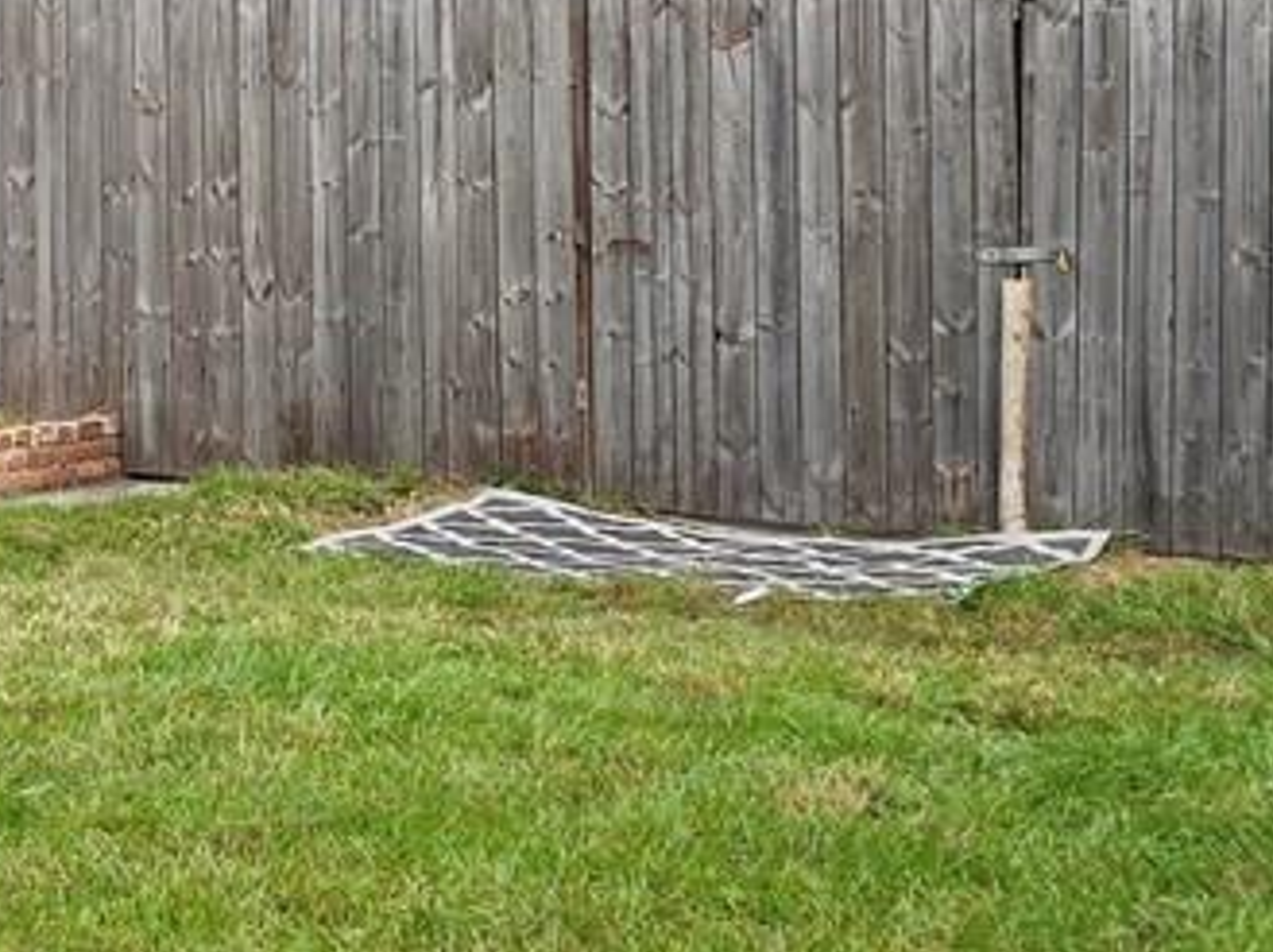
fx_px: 4114
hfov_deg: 16.9
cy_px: 58
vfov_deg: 13.1
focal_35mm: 112
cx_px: -182
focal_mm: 5.4
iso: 25
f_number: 1.8
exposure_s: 1/182
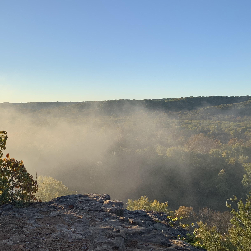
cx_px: 69
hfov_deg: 42.8
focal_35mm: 38
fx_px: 312
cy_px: 141
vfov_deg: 43.8
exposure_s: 1/1880
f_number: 1.8
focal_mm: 4.25
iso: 25
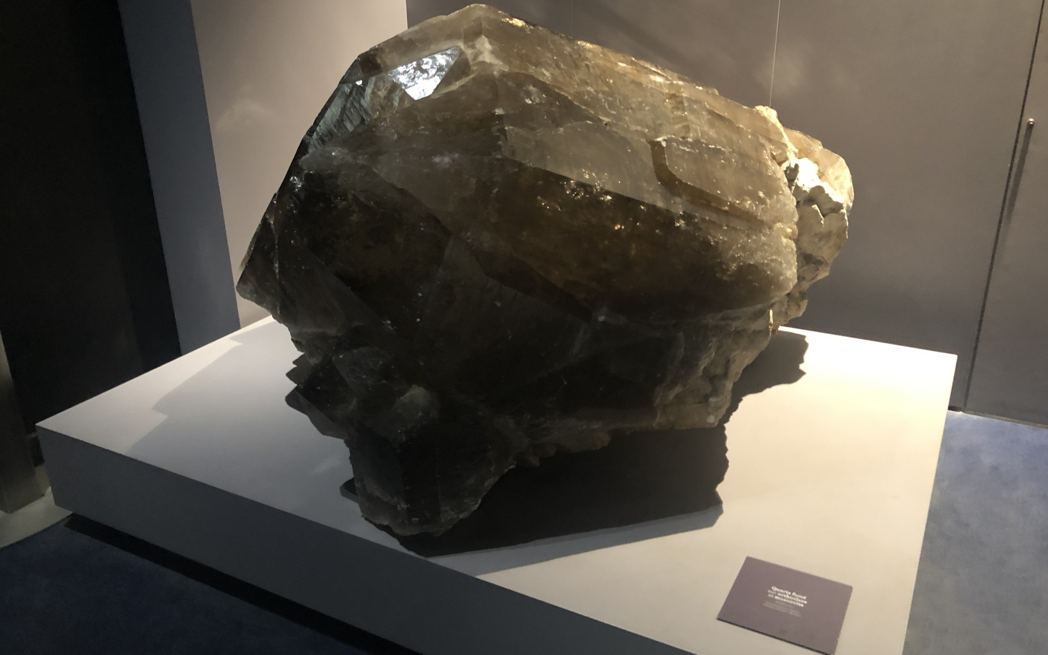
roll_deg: +0.0
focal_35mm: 30
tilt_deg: -22.9
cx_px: 524
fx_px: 857
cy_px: 321
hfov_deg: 62.9
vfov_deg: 41.8
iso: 100
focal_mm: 3.99
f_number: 1.8
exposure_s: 1/4
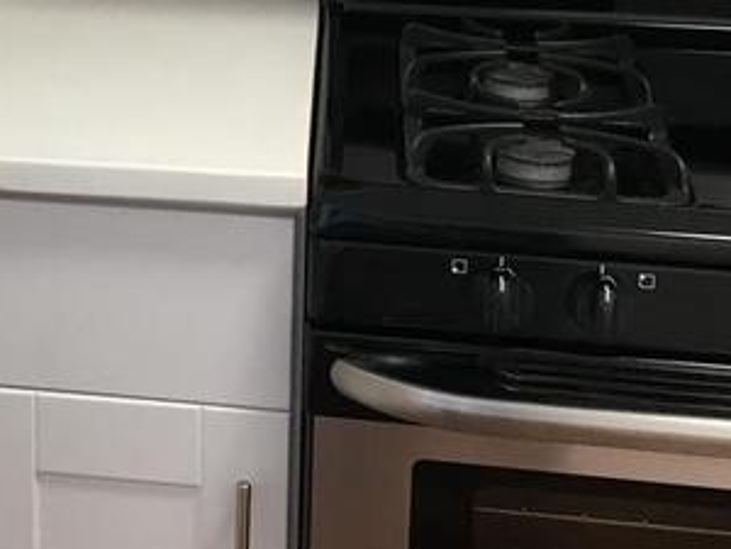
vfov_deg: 14.5
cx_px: -105
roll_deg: +1.6
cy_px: -98
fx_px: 2091
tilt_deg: -10.4
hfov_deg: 18.9
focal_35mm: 99
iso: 64
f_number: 2.2
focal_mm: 4.15
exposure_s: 1/30
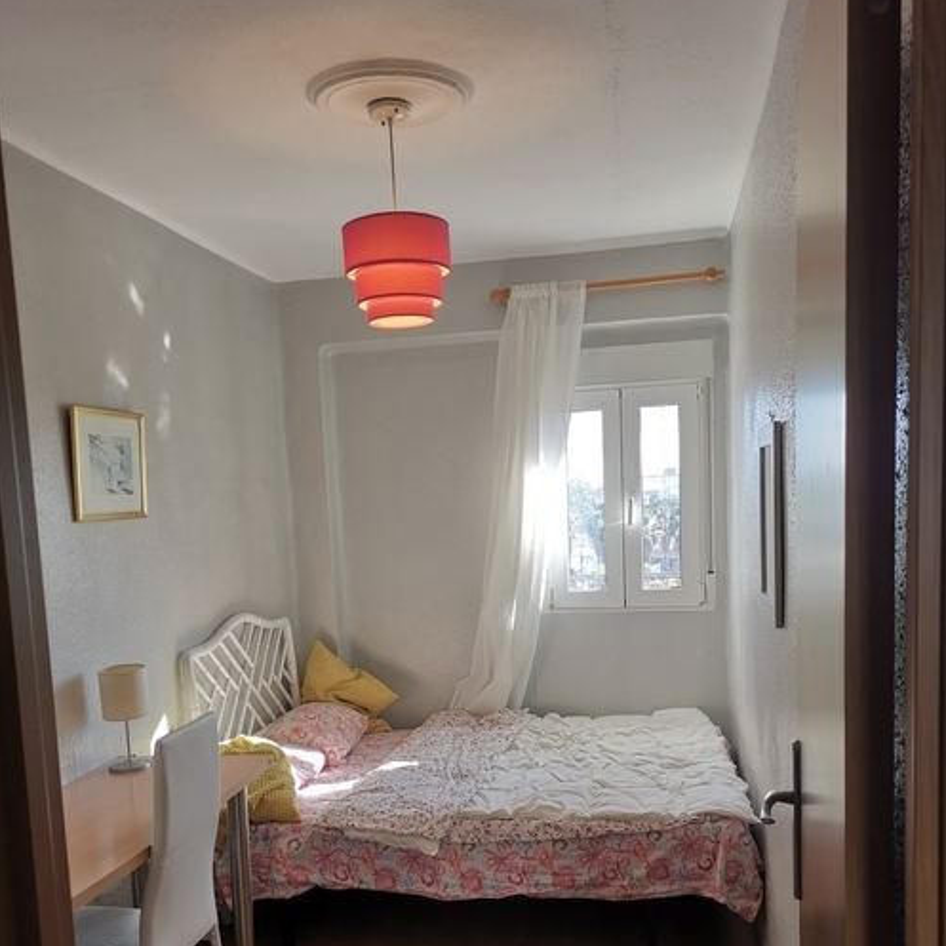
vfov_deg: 50.4
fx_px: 989
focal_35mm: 32
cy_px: 610
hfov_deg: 51.1
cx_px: 472
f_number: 1.8
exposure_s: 1/166
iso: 50
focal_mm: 5.58
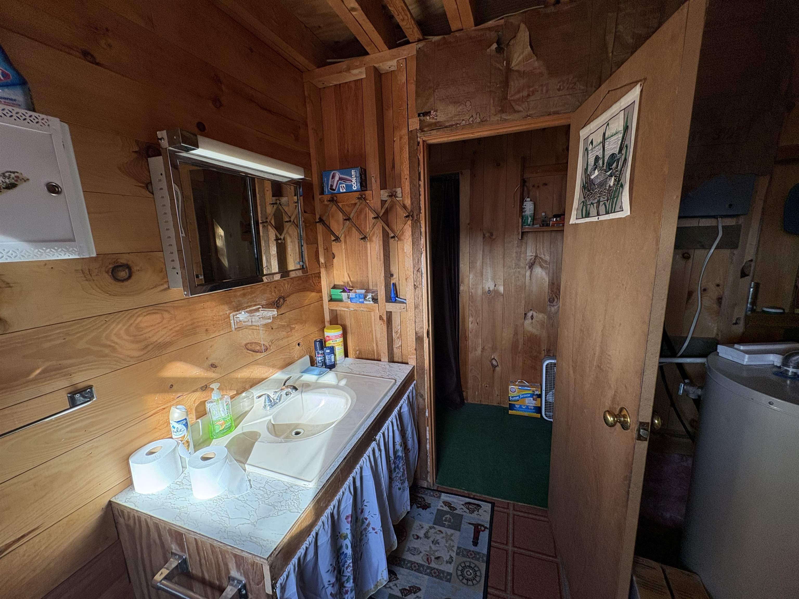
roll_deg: +2.4
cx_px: 400
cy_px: 300
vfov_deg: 85.7
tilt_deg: -11.7
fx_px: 323
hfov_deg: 102.1
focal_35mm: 14
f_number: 2.2
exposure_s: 1/99
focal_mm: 2.22
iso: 160
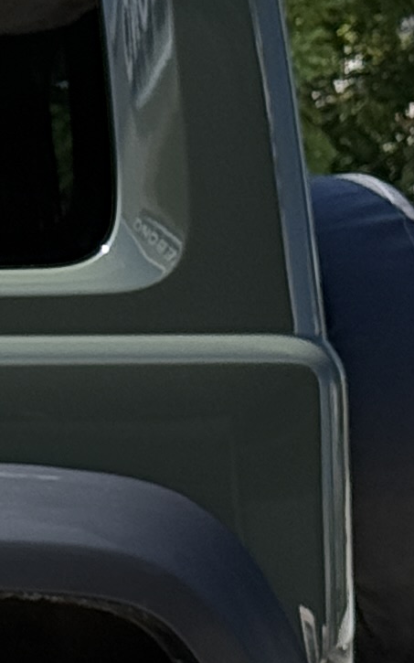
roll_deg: -0.2
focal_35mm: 283
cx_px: -1126
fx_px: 5110
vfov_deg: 7.4
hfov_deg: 4.3
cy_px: 584
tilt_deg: +0.4
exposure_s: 1/2146
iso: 80
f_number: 1.78
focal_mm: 6.76
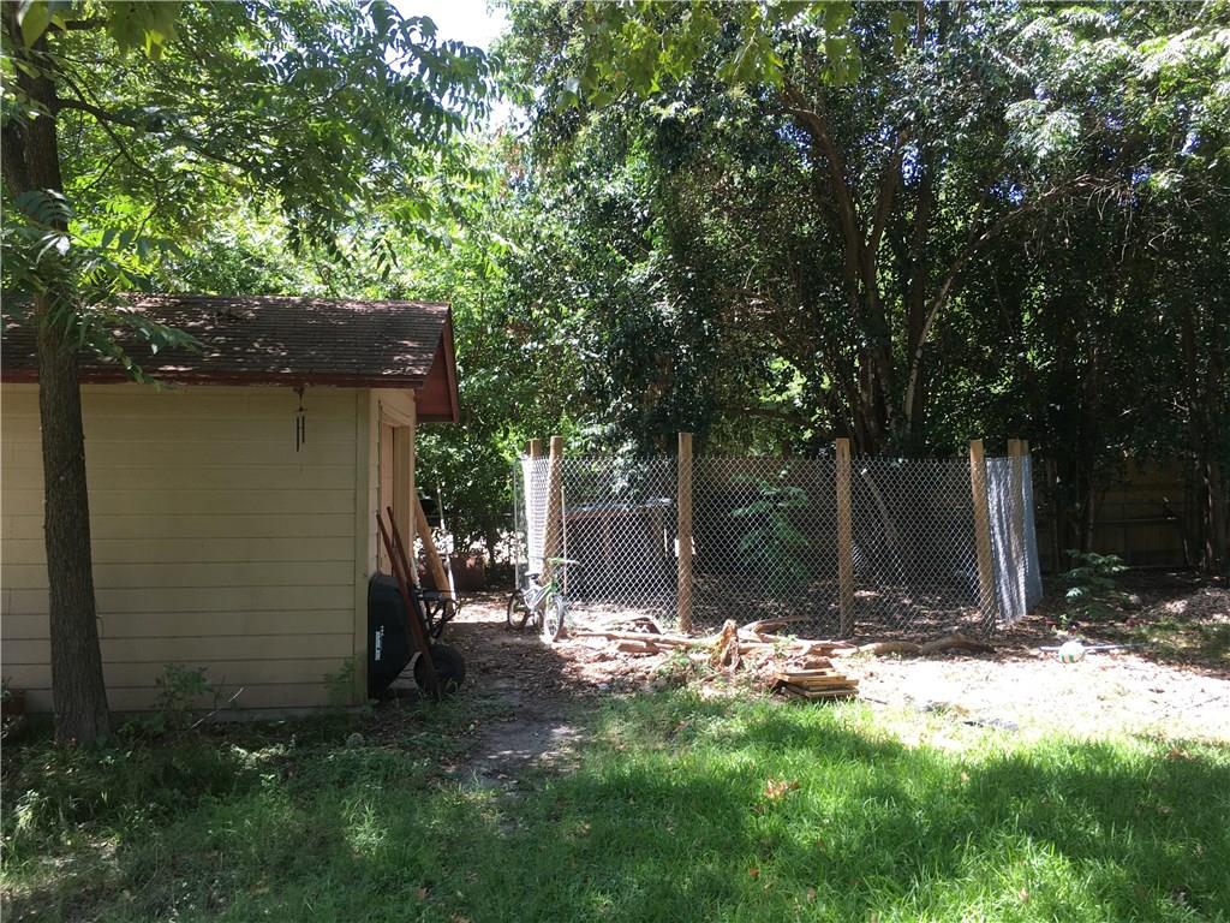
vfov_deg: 48.2
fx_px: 1030
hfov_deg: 61.7
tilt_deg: -0.2
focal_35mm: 29
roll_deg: +0.7
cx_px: 615
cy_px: 462
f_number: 2.2
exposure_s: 1/147
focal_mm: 4.15
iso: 25
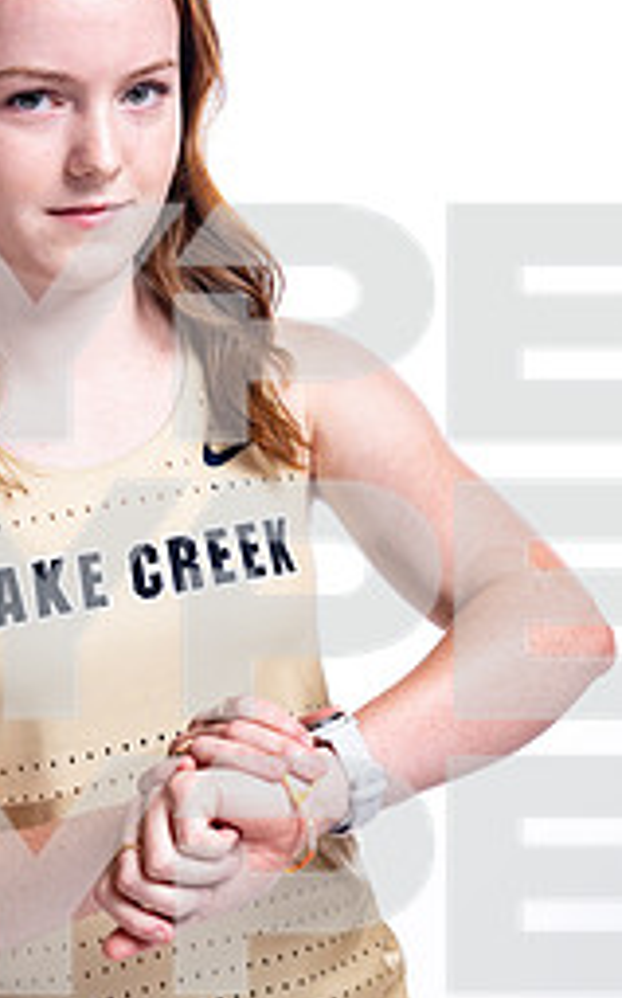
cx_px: 137
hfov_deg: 14.4
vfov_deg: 23.0
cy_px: 603
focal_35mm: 90
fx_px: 2445
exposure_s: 1/250
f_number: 5.6
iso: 400
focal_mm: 50
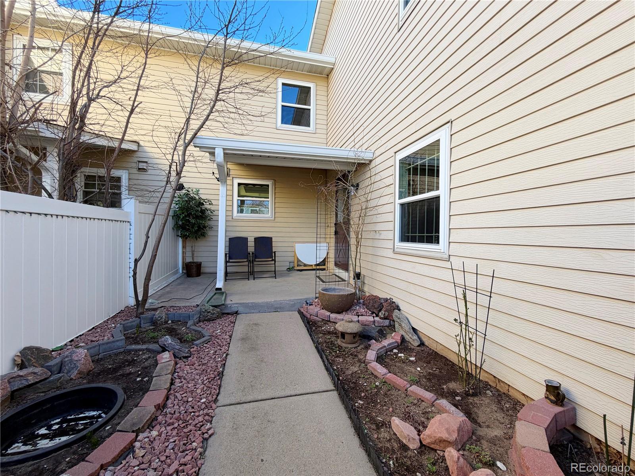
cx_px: 318
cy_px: 238
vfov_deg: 85.7
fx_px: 257
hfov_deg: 102.1
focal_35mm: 14
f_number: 2.2
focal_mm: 2.2
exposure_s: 1/184
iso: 40
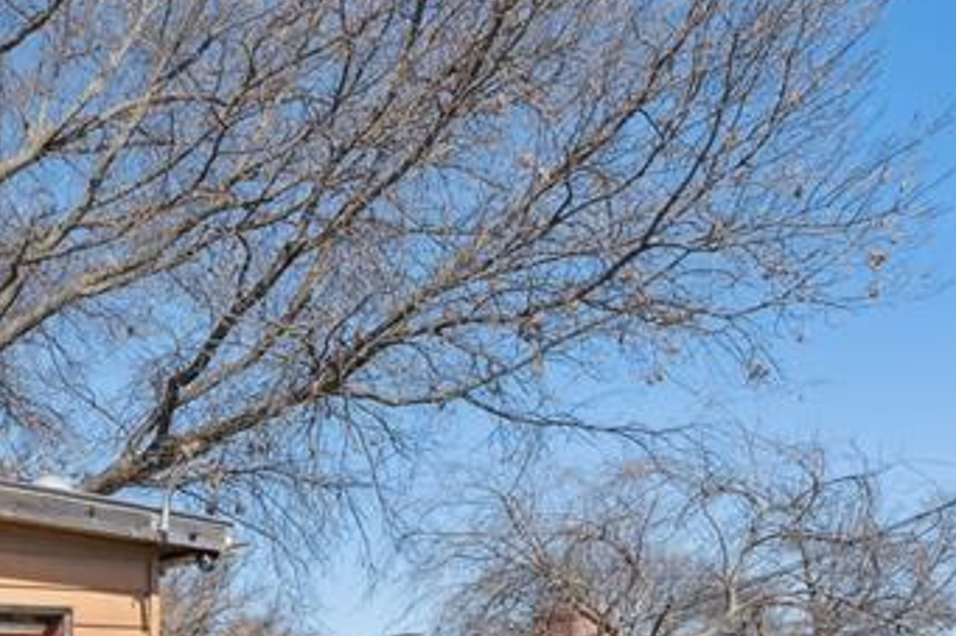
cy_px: 734
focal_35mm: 45
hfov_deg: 32.9
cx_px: -276
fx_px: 1194
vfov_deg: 26.9
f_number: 7.1
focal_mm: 10
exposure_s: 1/1600
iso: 200
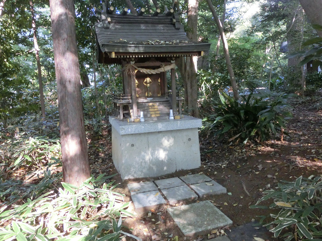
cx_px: 161
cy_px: 120
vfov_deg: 49.7
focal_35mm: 28
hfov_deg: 63.4
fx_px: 260
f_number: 3
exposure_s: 1/100
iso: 800
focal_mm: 5
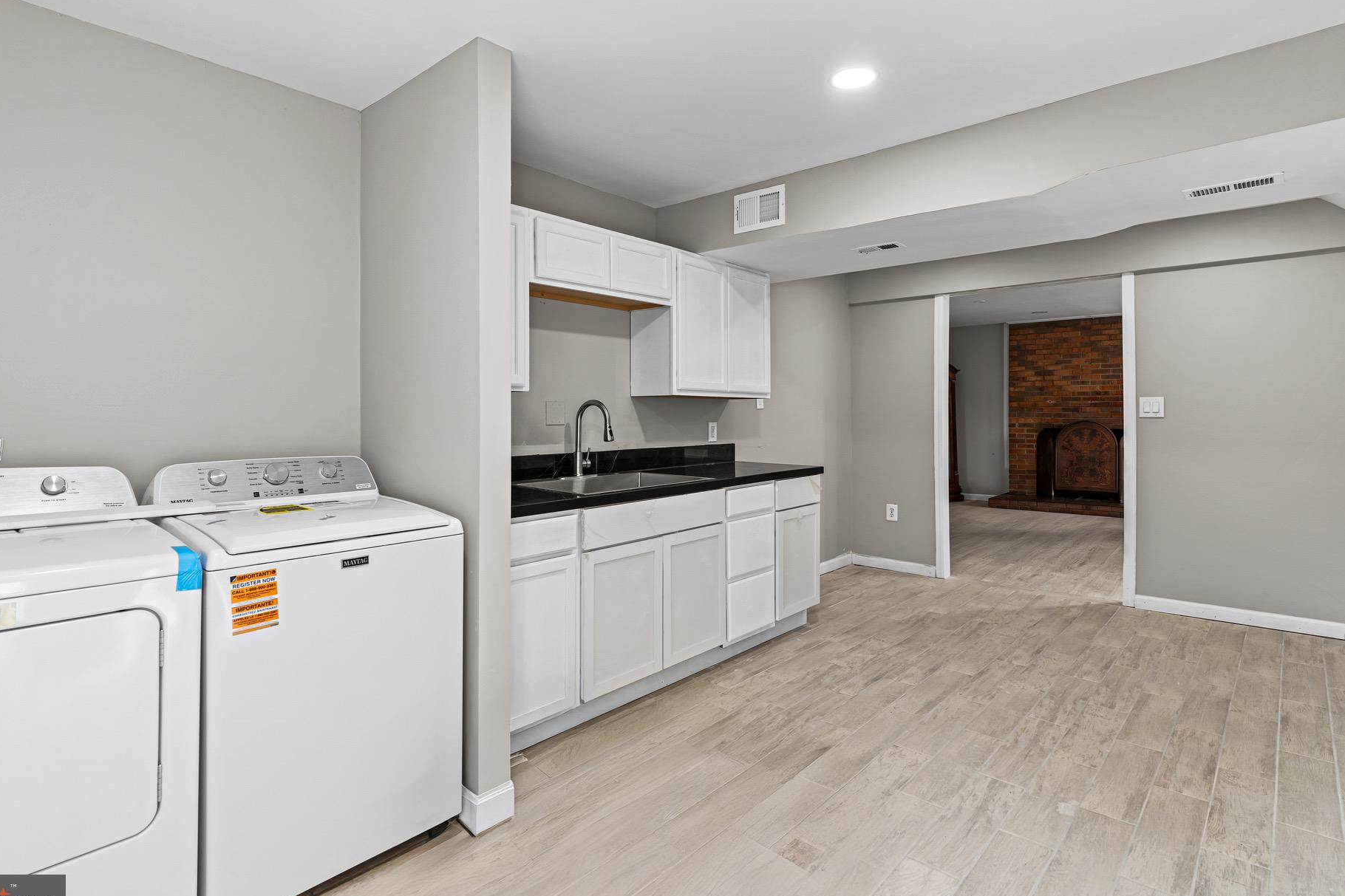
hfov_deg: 90.0
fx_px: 672
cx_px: 658
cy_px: 424
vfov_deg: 67.3
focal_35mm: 18
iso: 320
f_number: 8
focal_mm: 16
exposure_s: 1/3
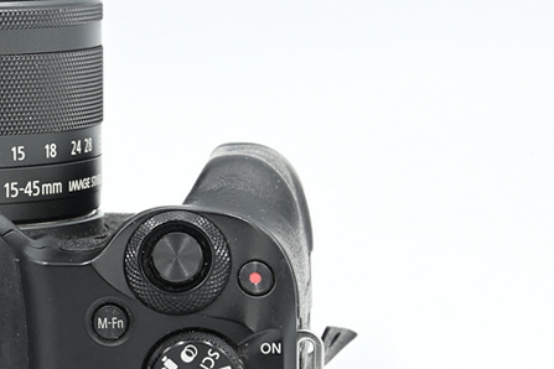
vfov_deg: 6.7
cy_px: 226
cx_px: -46
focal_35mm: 206
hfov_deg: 9.9
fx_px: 3170
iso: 200
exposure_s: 1/15
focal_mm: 95
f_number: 14
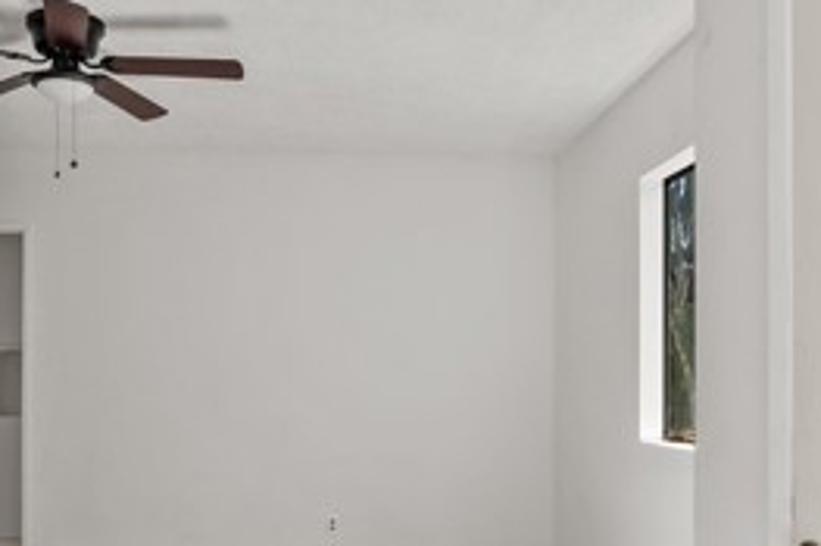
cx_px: 343
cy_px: 339
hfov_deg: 49.4
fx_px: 889
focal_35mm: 39
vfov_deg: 34.0
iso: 1250
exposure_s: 1/125
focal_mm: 16
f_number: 8
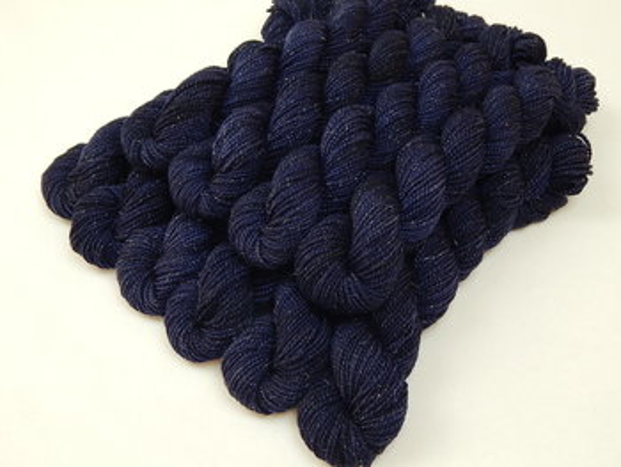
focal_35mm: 43
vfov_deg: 33.6
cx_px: 310
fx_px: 772
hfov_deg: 43.8
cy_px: 234
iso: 125
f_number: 3.6
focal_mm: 7.7
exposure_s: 1/15
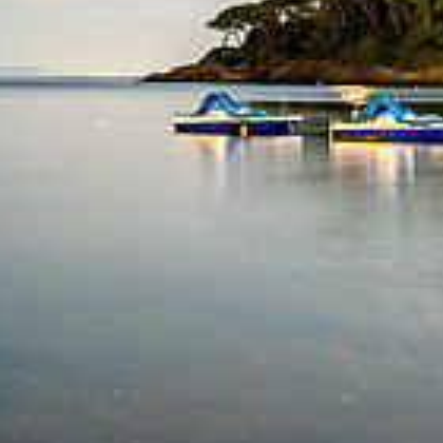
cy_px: 65
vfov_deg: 18.1
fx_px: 1375
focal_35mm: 95
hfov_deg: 15.8
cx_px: 778
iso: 800
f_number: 4
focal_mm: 27
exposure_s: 4
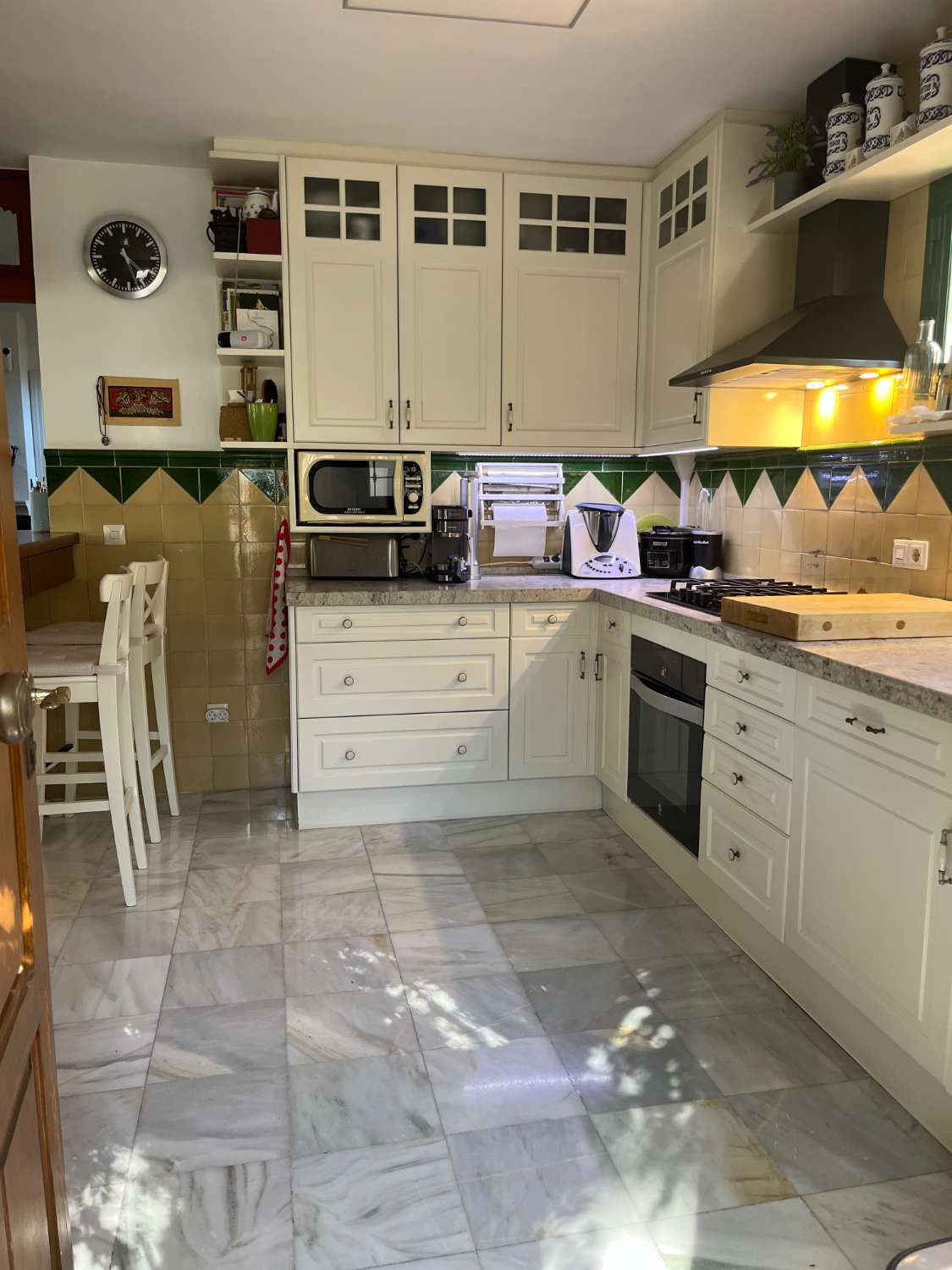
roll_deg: -0.8
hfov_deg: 53.1
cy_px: 635
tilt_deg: -8.2
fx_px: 953
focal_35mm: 26
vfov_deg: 67.3
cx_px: 476
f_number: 1.6
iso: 100
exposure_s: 1/121
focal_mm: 5.1
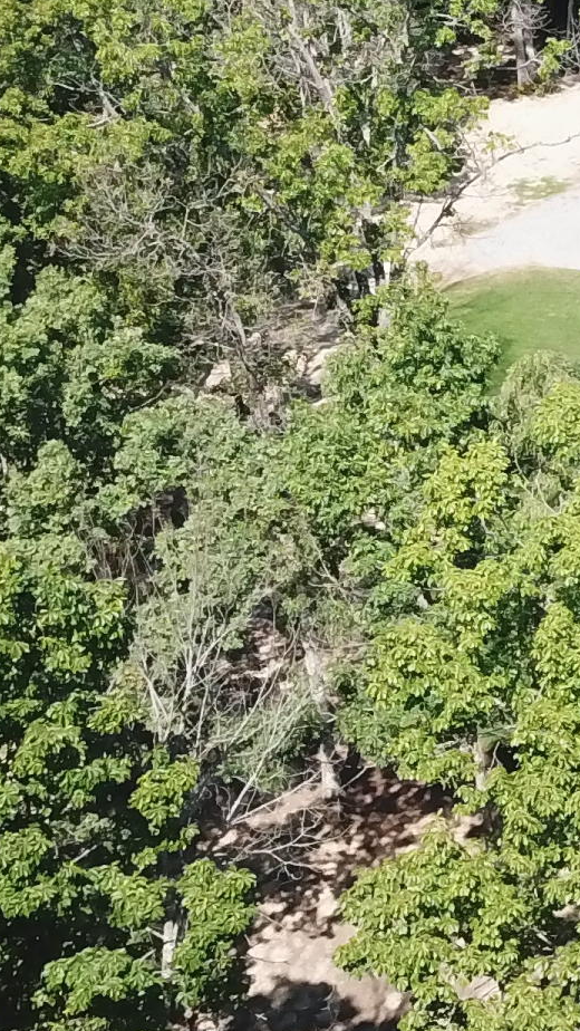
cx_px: 1090
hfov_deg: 12.0
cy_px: 262
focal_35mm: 92
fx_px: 2514
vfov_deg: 22.9
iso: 200
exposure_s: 1/1250
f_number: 2.2
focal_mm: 4.73
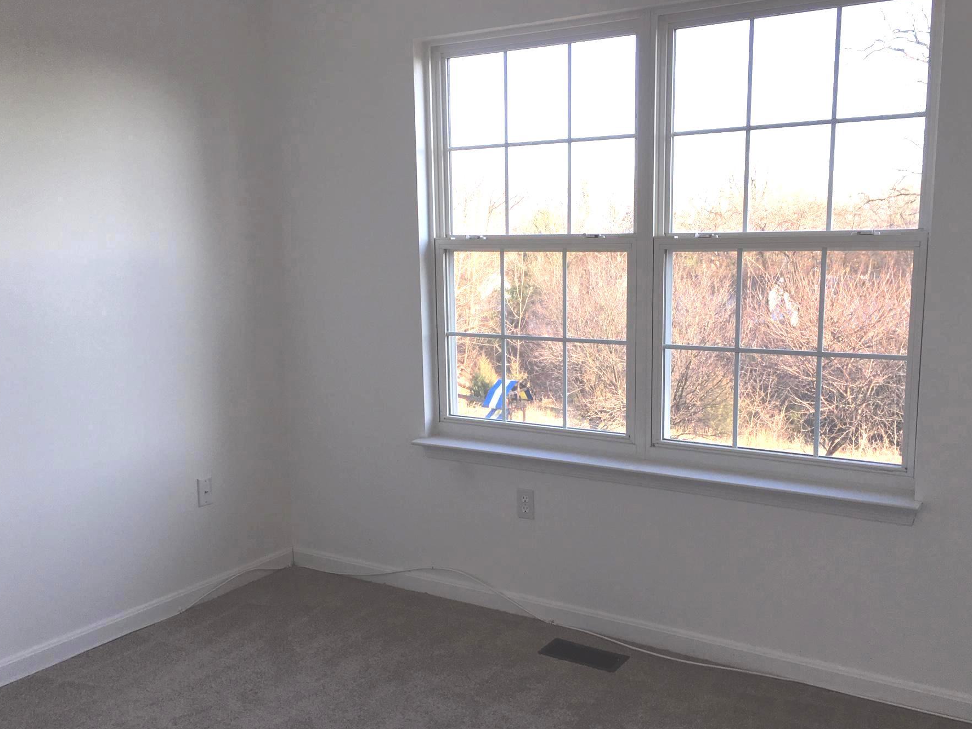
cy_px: 401
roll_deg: +0.4
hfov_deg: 55.3
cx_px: 519
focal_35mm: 33
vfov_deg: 42.9
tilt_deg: -9.1
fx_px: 927
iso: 25
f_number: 2.2
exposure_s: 1/167
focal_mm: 4.15
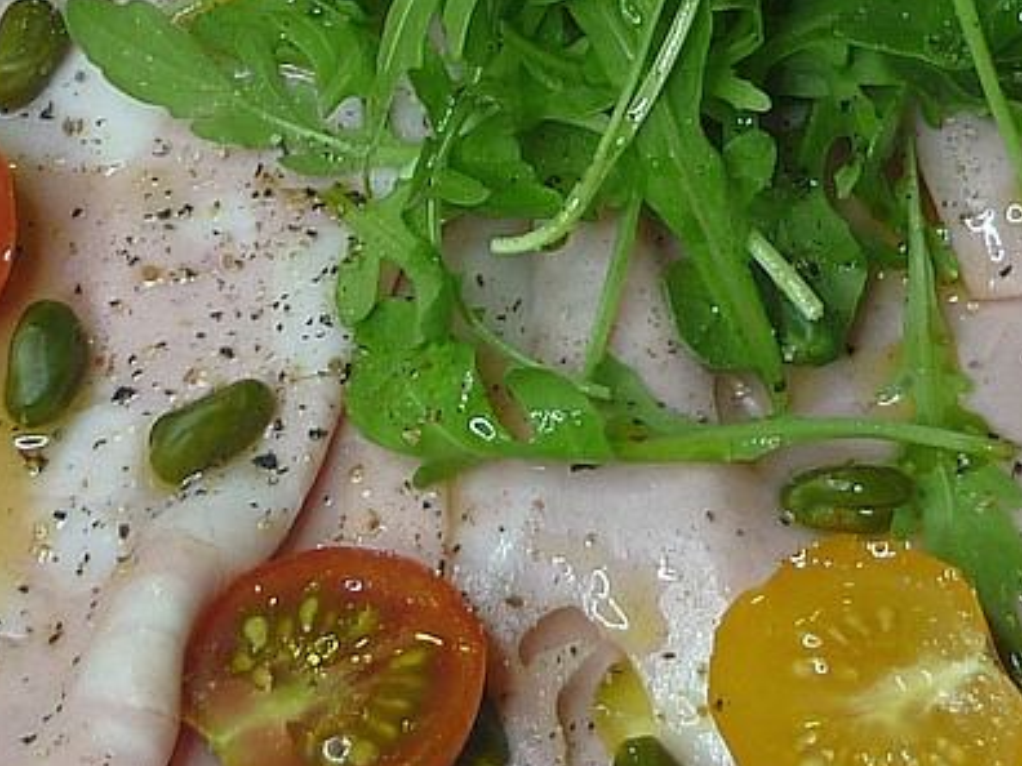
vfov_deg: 11.9
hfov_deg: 15.9
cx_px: 627
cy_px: 260
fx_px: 3661
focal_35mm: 124
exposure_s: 1/50
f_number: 2.8
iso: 80
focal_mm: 5.5
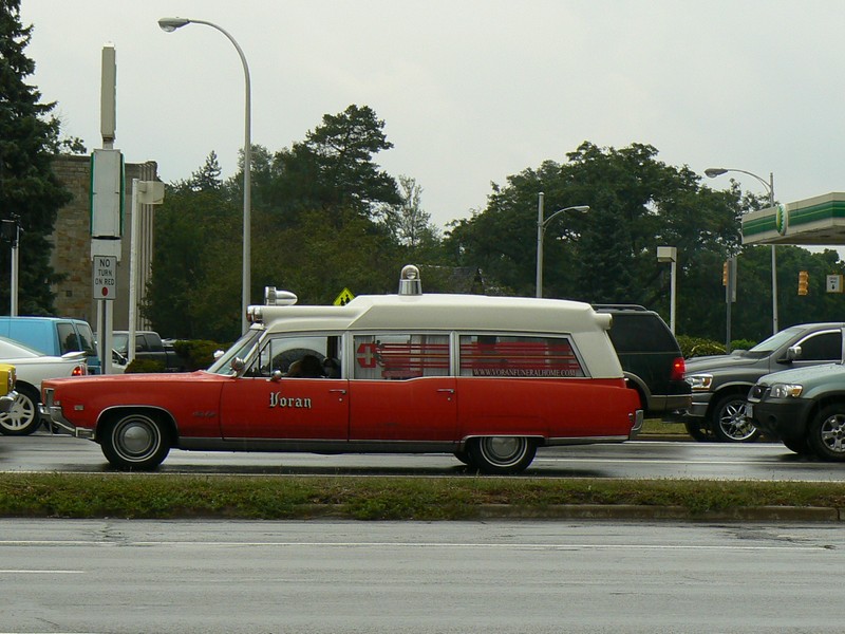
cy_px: 317
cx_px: 422
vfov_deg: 14.2
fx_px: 2539
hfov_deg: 18.9
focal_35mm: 104
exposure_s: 1/200
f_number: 5.6
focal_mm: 12.4
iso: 80
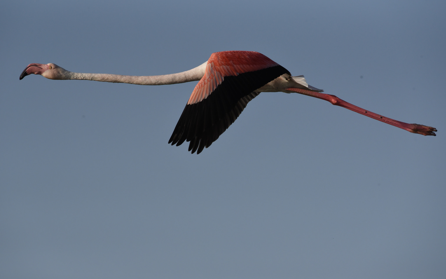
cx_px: 223
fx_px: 6211
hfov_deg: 4.1
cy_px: 131
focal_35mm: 511
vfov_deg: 2.6
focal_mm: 500
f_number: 11
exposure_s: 1/4000
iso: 1400
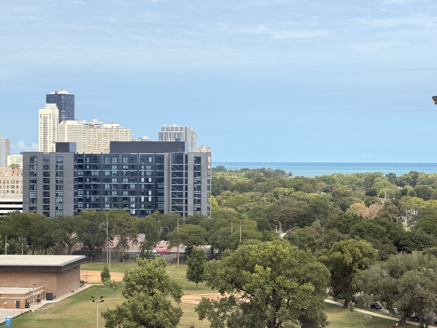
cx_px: 218
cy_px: 164
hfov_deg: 19.6
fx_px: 1262
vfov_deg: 14.8
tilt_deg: -0.3
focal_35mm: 100
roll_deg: +0.1
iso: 50
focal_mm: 16.89
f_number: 2.8
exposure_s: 1/436
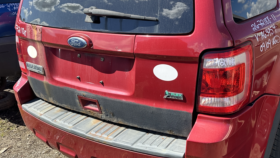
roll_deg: +2.5
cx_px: 198
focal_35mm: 41
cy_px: 67
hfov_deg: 48.1
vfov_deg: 29.0
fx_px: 304
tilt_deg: -16.0
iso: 80
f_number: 1.78
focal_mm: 6.86
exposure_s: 1/1357
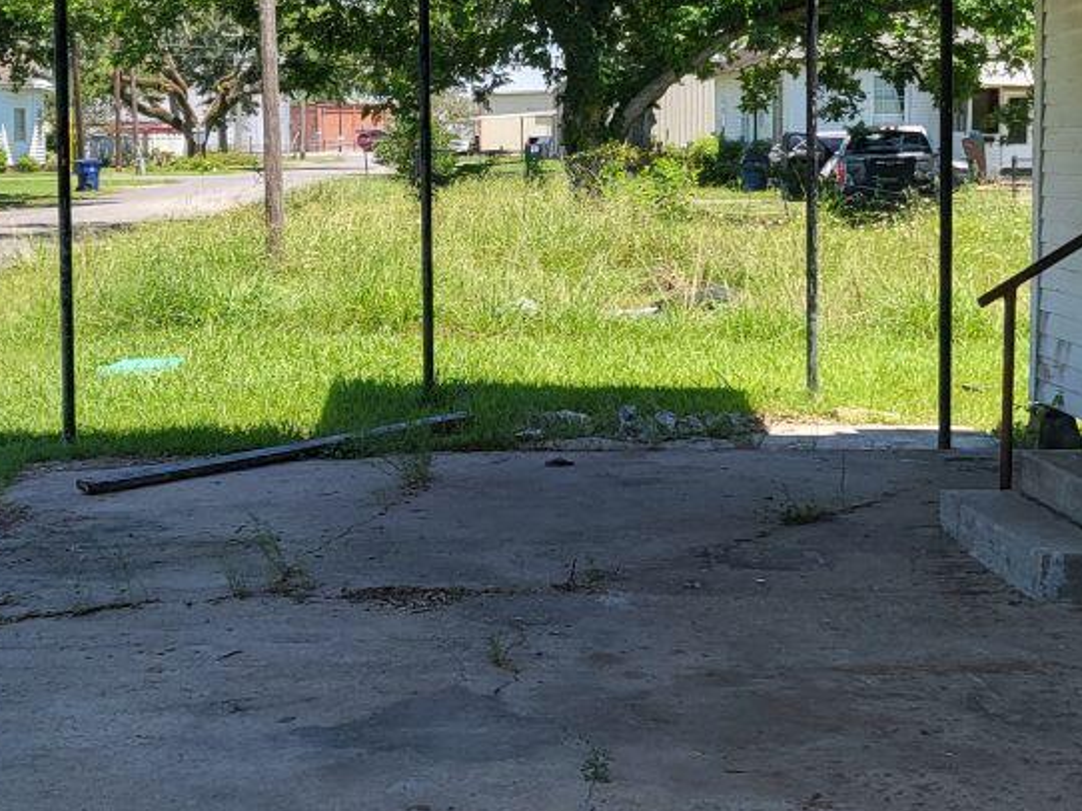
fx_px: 2000
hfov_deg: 30.3
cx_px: 502
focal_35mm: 64
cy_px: 212
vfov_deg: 22.7
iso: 50
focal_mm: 4.25
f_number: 1.8
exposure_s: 1/1235
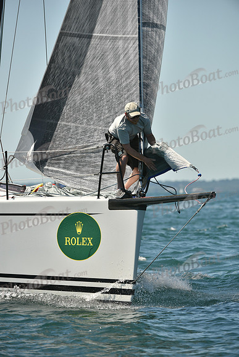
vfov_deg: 7.1
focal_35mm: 290
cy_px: 178
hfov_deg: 4.7
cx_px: 120
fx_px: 2886
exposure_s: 1/1250
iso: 250
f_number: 6.3
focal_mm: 290
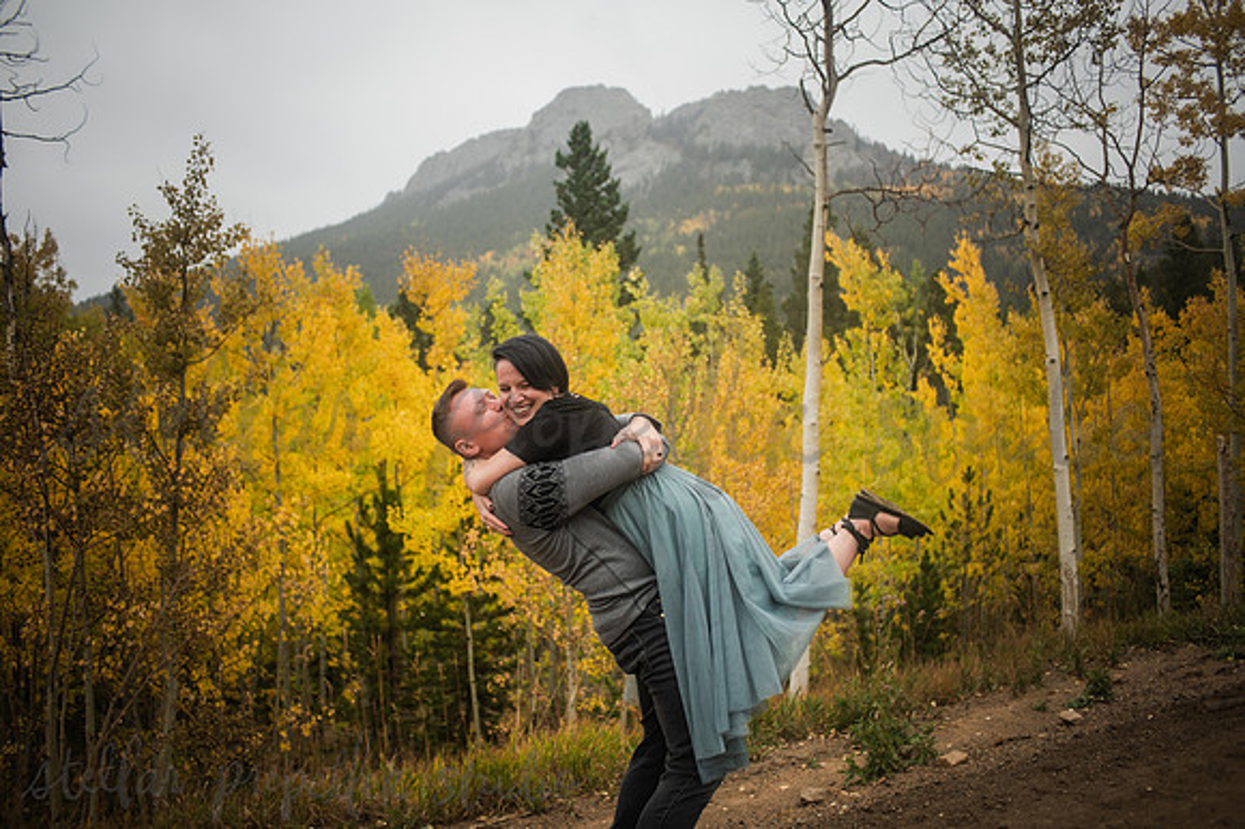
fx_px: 968
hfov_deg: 65.5
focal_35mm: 28
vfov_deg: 46.4
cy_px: 414
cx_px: 622
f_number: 2.8
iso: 320
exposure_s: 1/125
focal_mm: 28
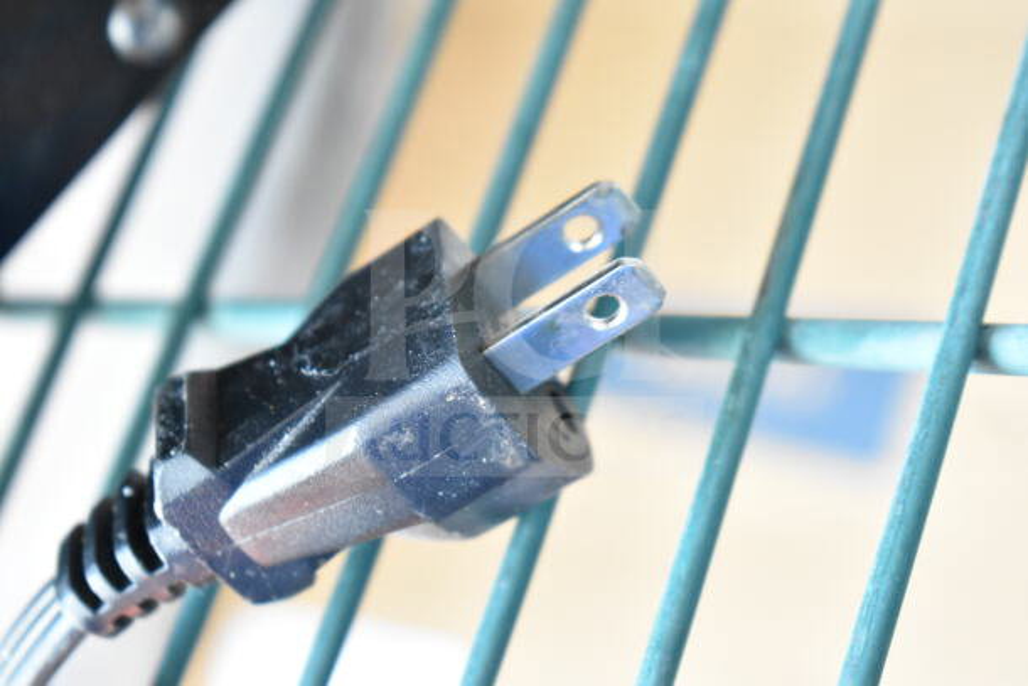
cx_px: 514
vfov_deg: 16.6
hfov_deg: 24.6
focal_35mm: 82
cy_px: 343
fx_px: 2356
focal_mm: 55
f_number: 5.6
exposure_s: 1/100
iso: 7200
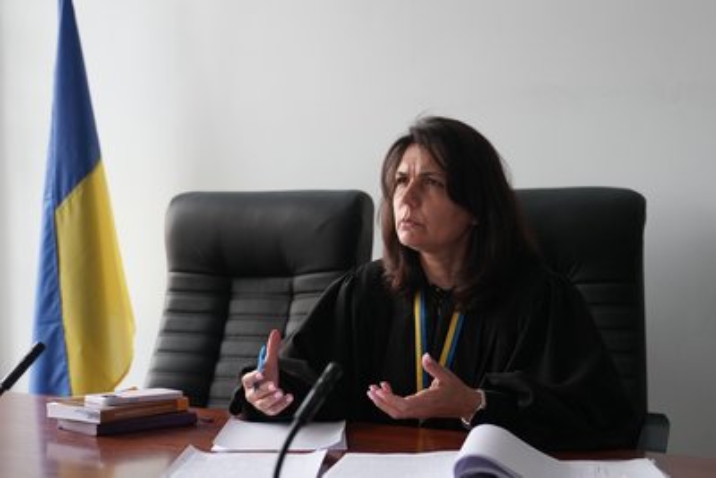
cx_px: 358
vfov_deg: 19.7
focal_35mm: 69
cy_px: 239
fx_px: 1373
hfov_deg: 29.2
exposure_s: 1/125
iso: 1250
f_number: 2.8
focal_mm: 46
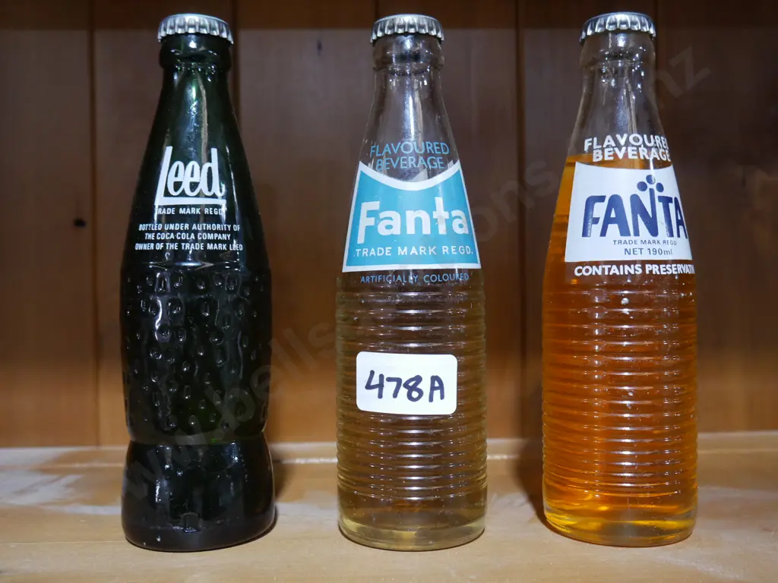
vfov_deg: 39.7
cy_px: 292
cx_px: 389
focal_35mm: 36
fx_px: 809
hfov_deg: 51.4
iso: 1250
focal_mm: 18
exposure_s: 1/60
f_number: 4
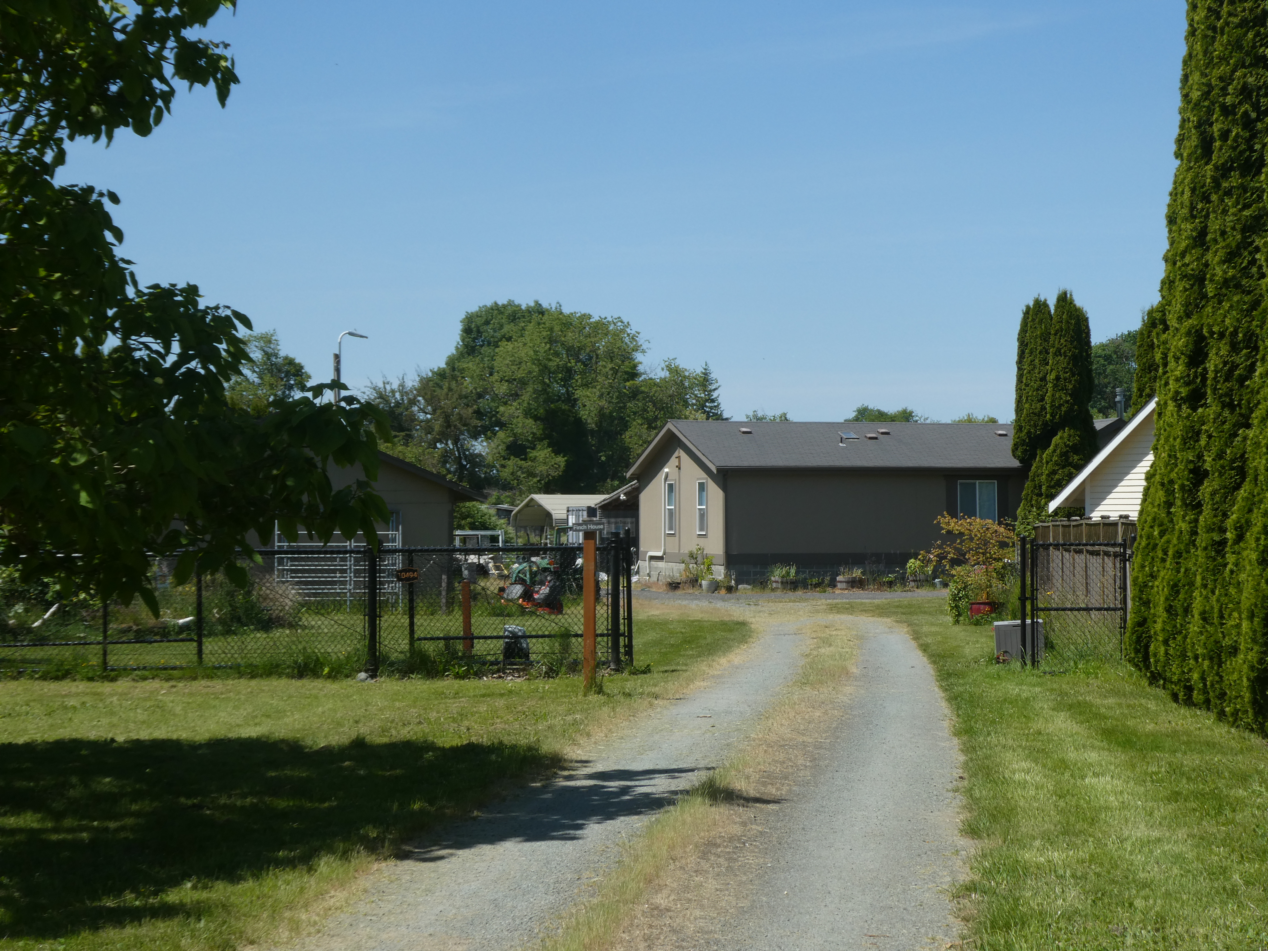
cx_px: 634
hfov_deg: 29.8
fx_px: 2381
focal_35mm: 65
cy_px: 476
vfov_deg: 22.6
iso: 80
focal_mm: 11.7
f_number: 4.4
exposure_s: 1/640
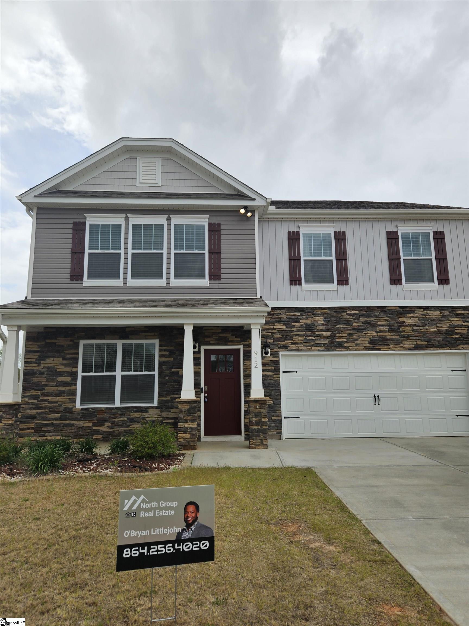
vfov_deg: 73.9
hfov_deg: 58.9
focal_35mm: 23
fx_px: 415
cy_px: 313
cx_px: 234
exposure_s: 1/2128
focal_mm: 5.4
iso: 25
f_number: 1.8
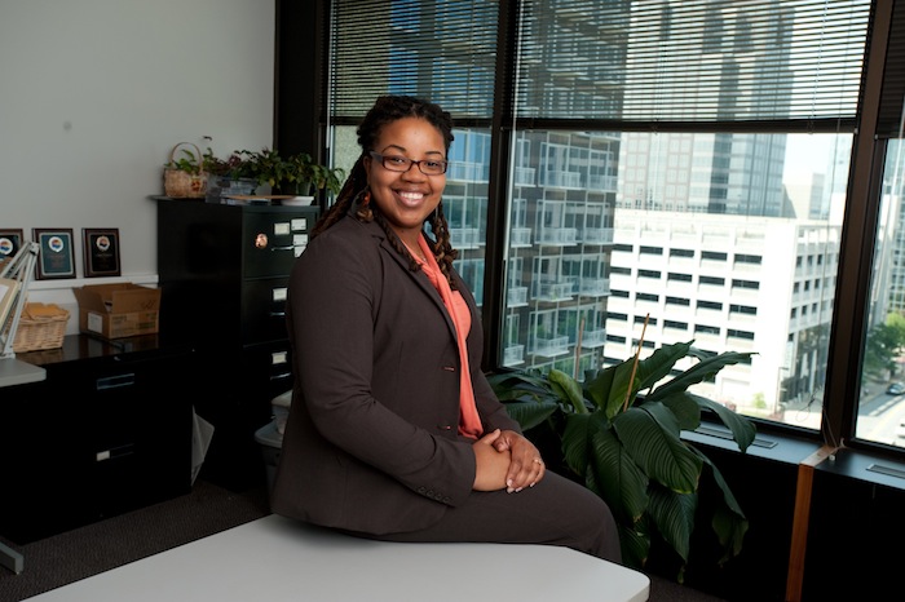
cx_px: 452
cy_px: 301
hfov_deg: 54.5
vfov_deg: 37.8
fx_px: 879
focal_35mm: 35
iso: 320
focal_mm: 35
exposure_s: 1/200
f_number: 8
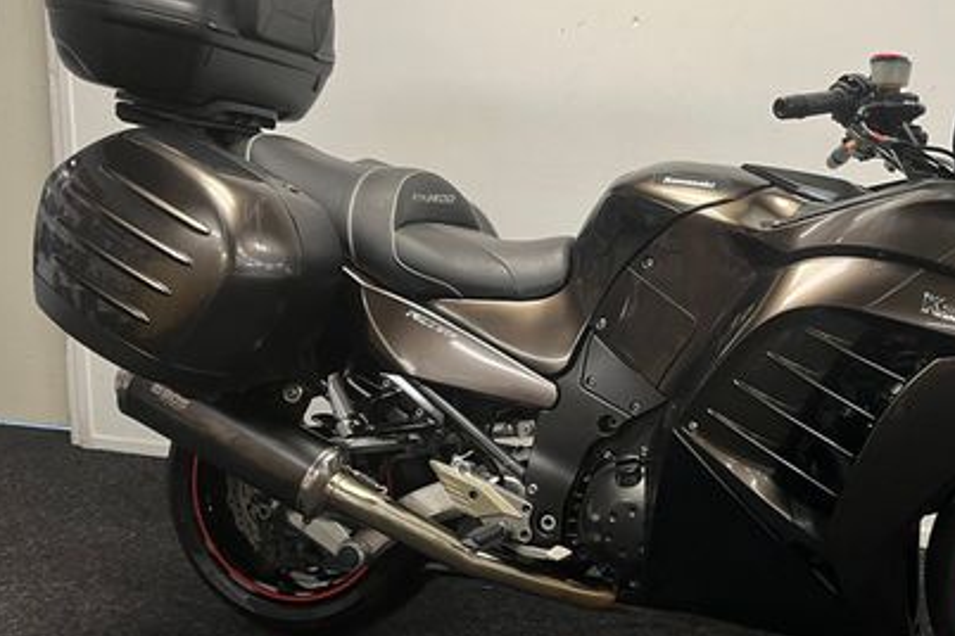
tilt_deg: -8.8
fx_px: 1141
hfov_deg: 44.0
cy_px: 294
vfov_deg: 31.2
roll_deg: -0.6
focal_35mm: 43
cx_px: 710
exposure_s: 1/50
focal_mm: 5.1
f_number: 1.6
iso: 80
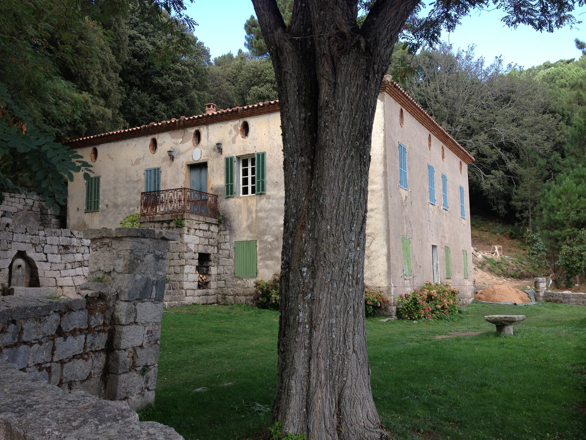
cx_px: 293
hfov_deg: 52.6
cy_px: 220
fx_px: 593
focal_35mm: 35
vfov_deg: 40.7
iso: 64
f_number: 2.4
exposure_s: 1/290
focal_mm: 4.28
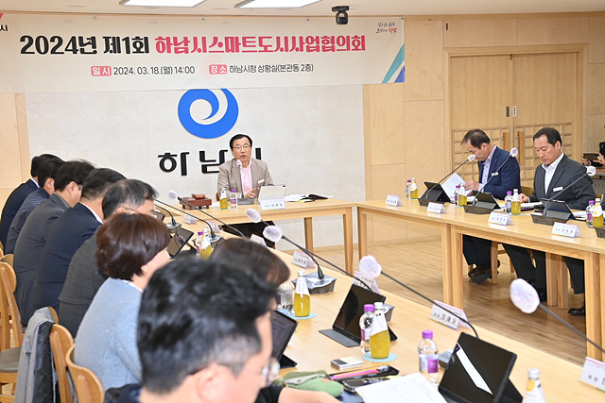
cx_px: 302
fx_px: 924
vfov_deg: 24.6
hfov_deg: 36.2
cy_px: 202
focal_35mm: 55
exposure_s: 1/100
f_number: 5.6
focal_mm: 55
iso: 800
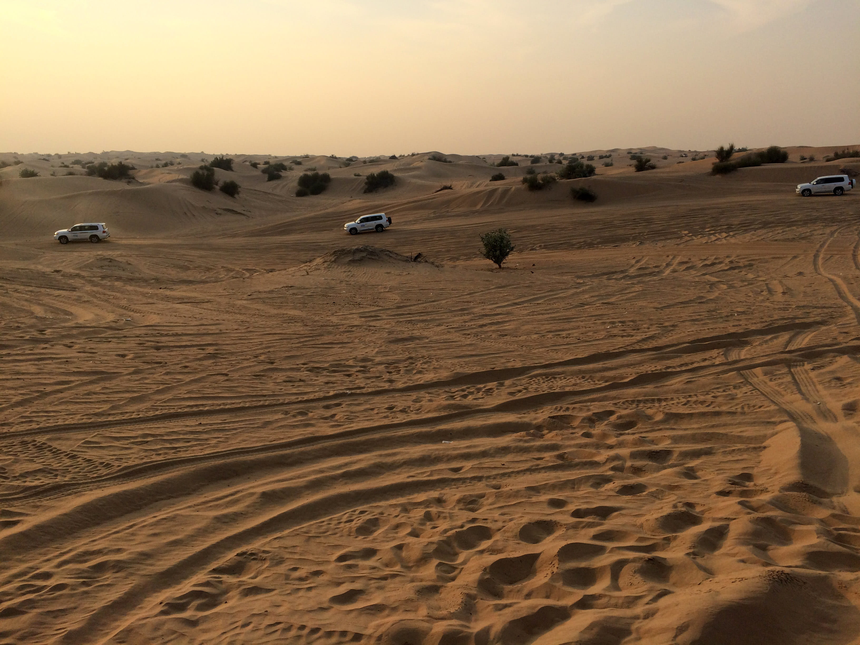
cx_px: 430
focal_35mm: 29
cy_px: 322
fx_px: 720
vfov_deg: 48.2
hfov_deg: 61.7
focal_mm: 4.15
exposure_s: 1/1244
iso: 32
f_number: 2.2
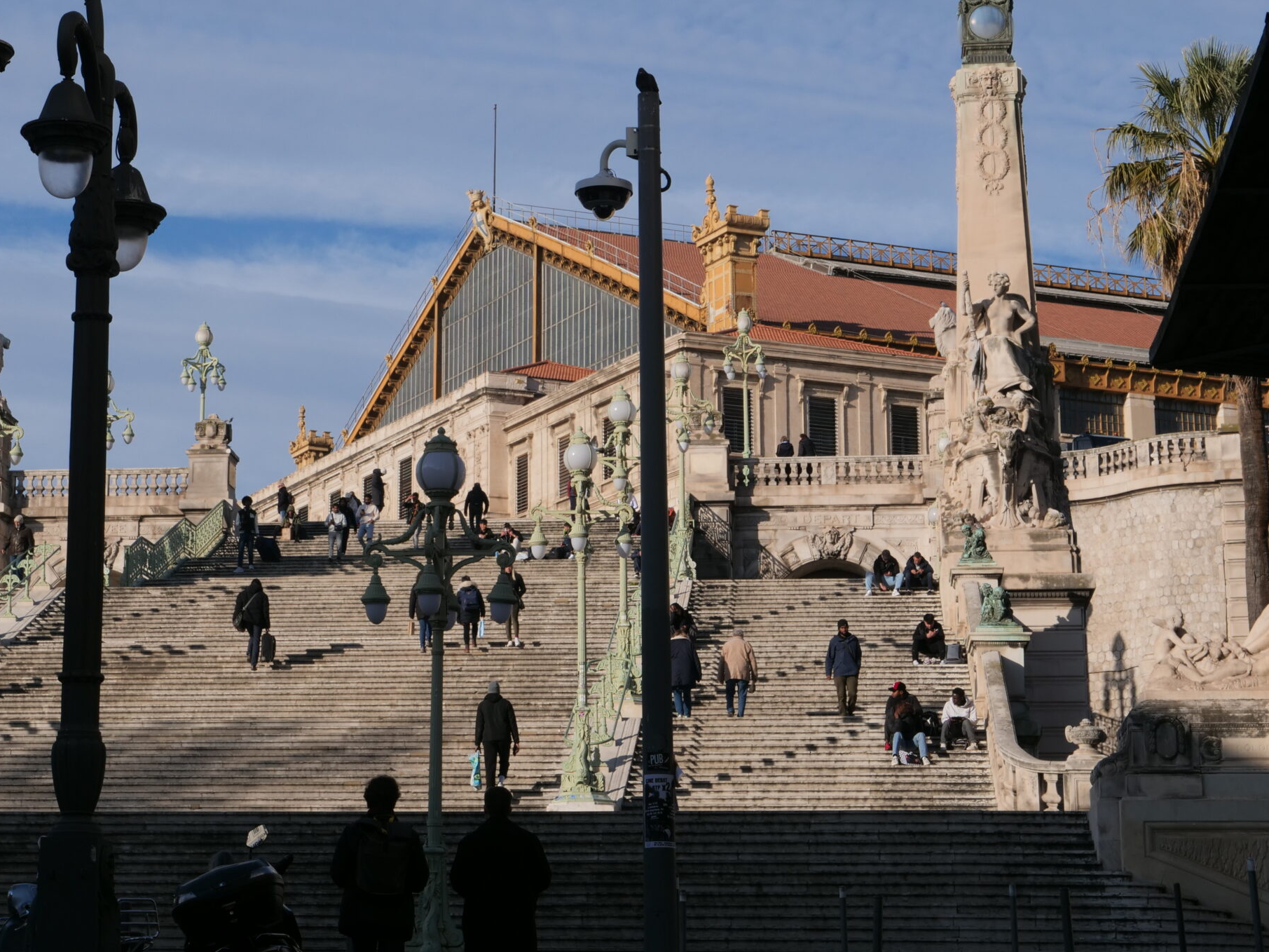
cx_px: 406
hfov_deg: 23.7
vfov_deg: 17.9
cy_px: 319
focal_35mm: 82
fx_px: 3006
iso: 200
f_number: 9
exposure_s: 1/640
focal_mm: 29
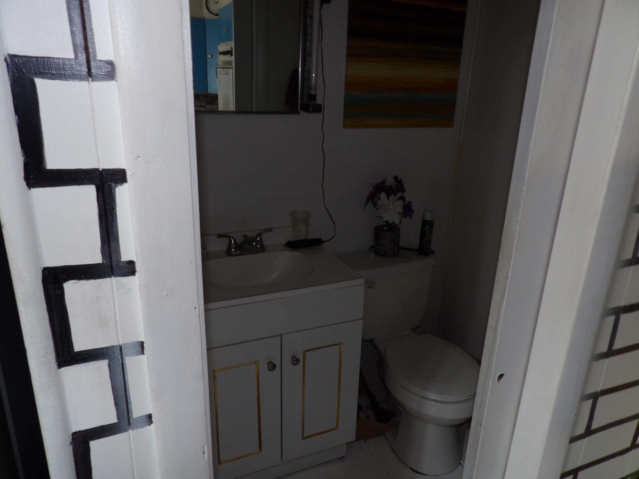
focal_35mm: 24
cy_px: 240
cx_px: 320
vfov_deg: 56.8
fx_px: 443
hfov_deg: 71.6
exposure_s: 1/33
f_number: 3.2
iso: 200
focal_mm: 4.3
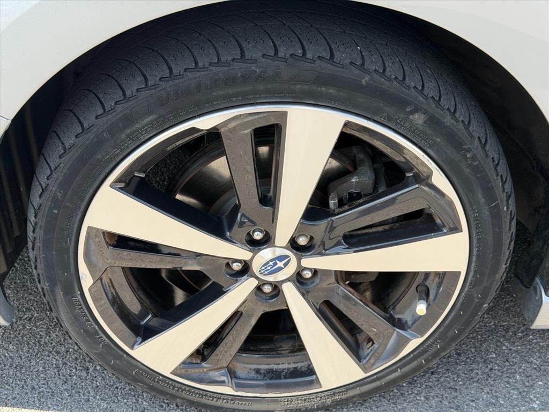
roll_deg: -2.2
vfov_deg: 30.3
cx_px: 274
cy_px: 206
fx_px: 761
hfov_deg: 39.7
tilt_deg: -40.7
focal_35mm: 48
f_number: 1.78
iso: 80
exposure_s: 1/855
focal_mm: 6.76
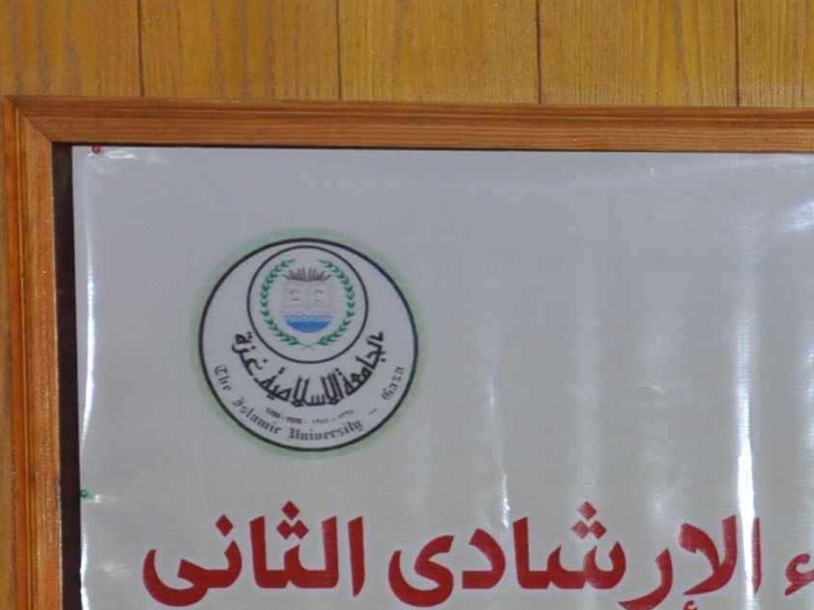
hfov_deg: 5.8
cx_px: 1304
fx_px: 7946
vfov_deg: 4.4
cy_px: 919
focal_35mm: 338
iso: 800
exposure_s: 1/60
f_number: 5.3
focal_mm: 62
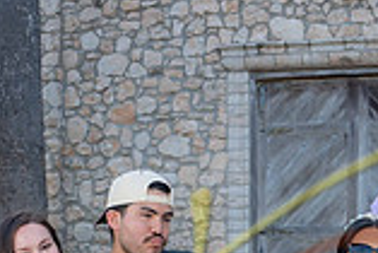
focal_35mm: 74
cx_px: 368
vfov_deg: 16.2
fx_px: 778
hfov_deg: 26.1
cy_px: 420
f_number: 2.8
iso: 125
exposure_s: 1/400
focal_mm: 20
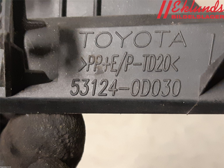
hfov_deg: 67.3
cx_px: 112
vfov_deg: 53.1
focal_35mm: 26
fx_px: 168
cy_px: 84
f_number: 1.7
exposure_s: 1/33
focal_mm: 3.93
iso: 250
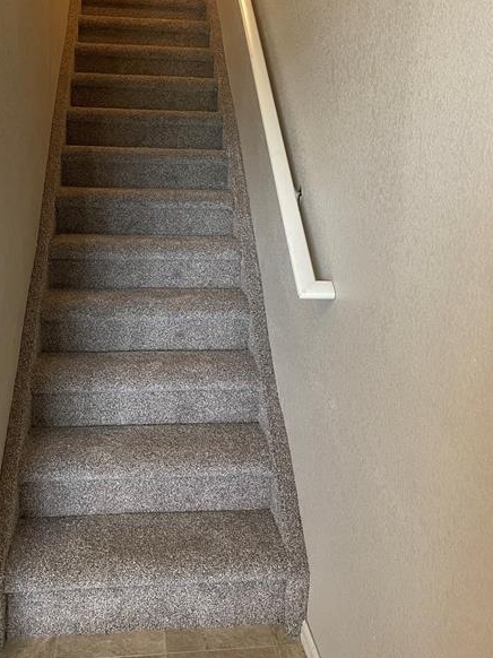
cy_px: 254
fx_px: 627
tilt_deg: -9.2
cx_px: 204
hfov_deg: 42.8
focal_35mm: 33
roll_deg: -1.4
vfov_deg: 54.9
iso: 320
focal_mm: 5.1
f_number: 1.6
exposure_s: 1/60
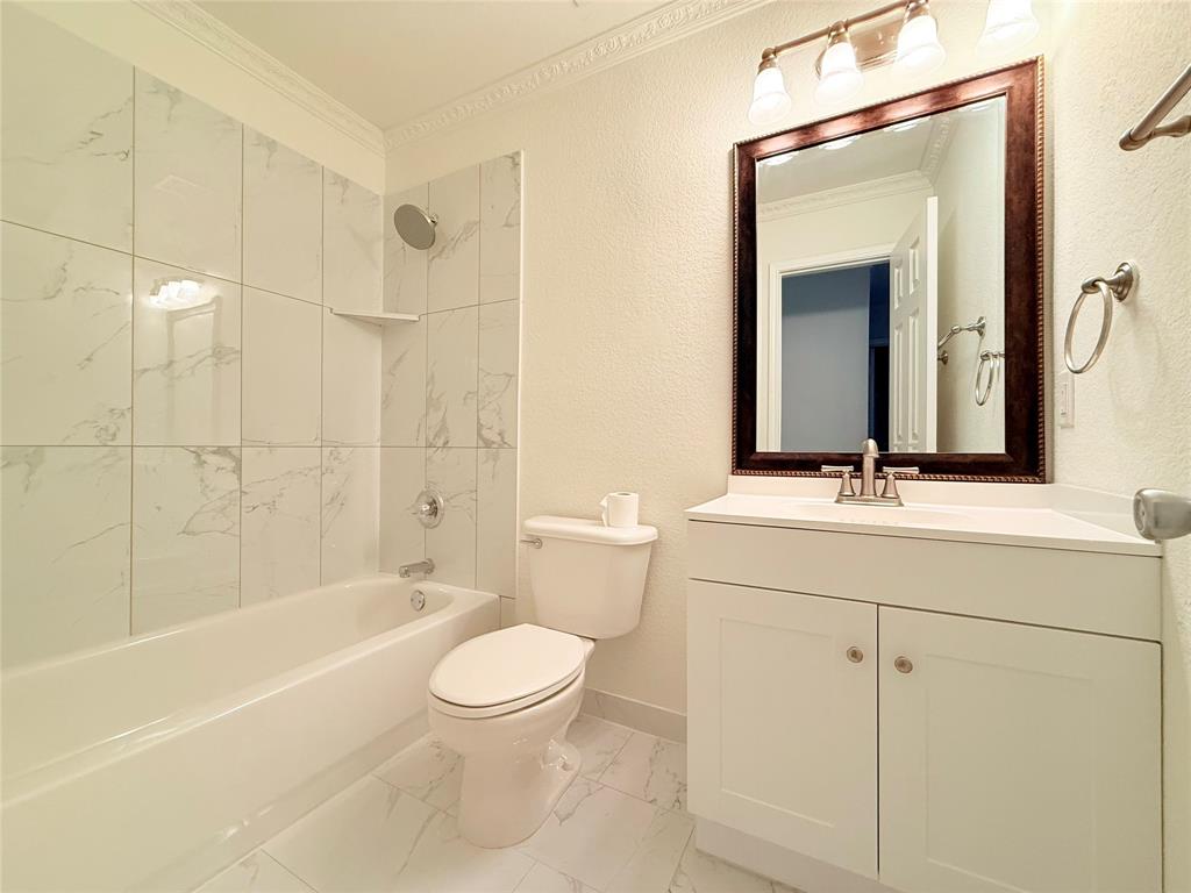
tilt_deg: +0.7
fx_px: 482
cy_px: 446
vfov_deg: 85.7
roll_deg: -0.5
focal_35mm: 14
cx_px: 596
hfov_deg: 102.1
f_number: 2.2
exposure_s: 1/120
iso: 250
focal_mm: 2.22
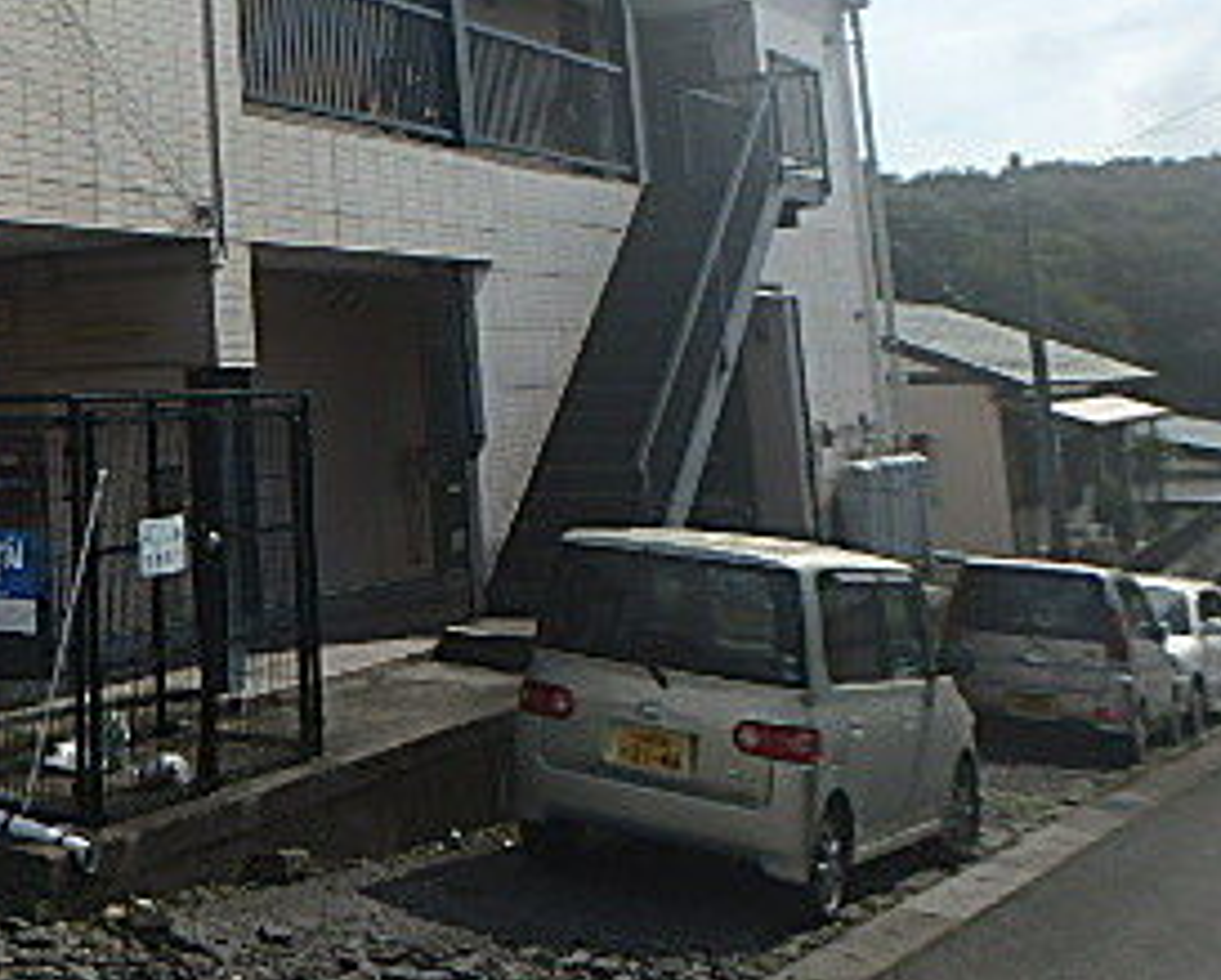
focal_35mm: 48
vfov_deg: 30.2
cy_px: 103
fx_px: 1736
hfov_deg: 34.5
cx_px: -58
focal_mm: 3.7
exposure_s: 1/640
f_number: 6
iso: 125
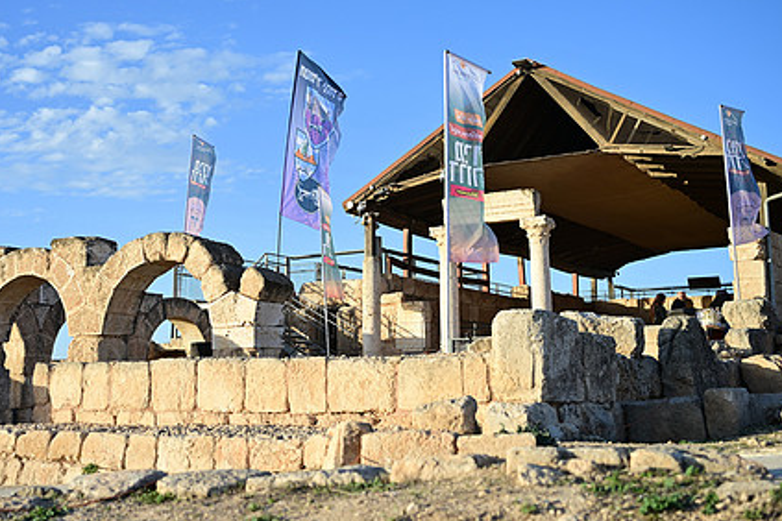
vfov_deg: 28.0
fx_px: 1043
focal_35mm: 48
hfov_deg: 41.0
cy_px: 219
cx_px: 324
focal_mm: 35
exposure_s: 1/2000
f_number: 2.2
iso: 110
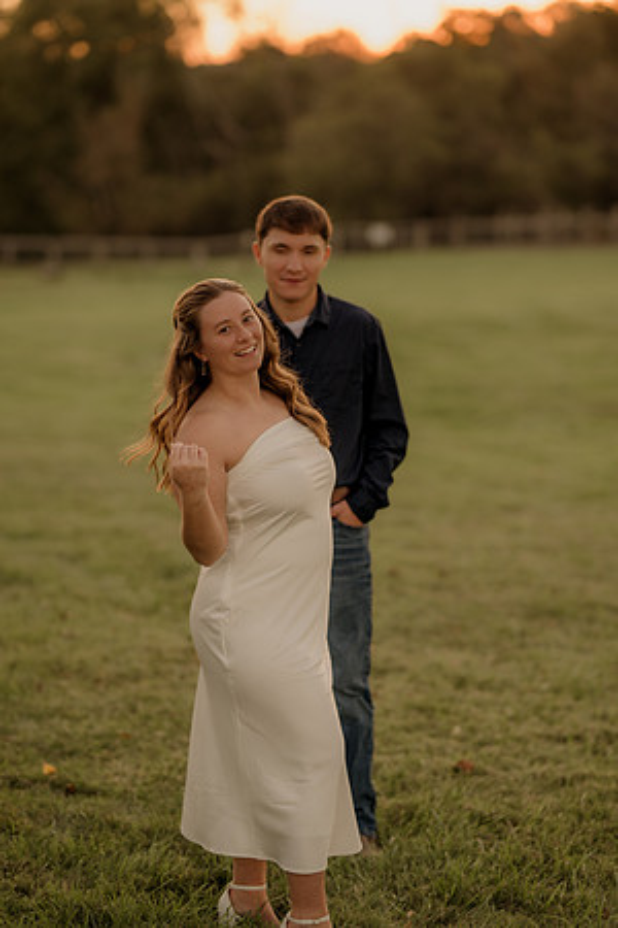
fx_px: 2189
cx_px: 309
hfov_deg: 16.1
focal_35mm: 85
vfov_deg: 23.9
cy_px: 464
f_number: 1.8
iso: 100
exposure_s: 1/125
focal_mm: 85
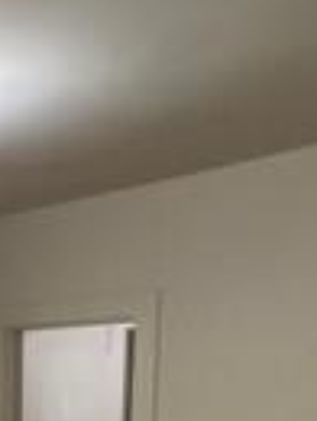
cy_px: 512
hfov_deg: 17.9
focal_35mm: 64
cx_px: -268
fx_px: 779
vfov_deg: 26.6
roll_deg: +1.5
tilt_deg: -7.9
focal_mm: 1.57
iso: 200
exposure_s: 1/60
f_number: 1.8
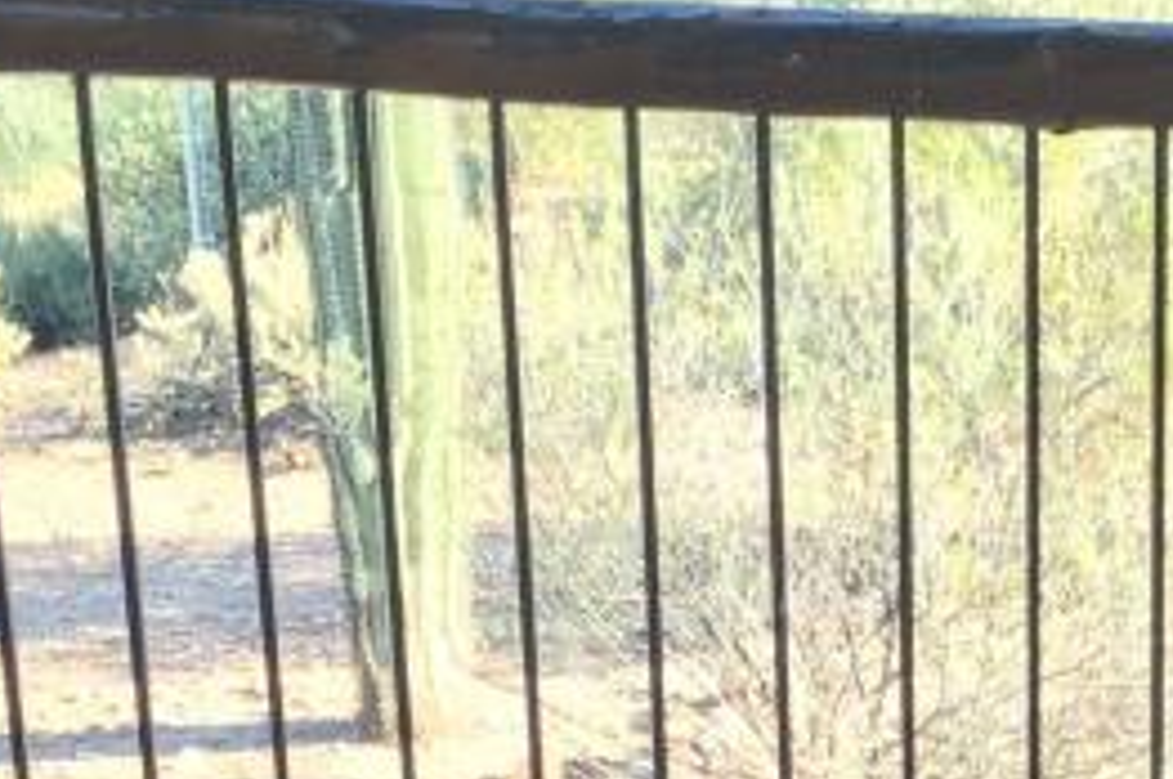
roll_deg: -2.7
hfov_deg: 16.8
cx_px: 1294
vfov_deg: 10.9
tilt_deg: -25.6
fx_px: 3840
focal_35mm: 118
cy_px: 1379
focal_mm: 4.15
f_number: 2.2
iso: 40
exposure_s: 1/120
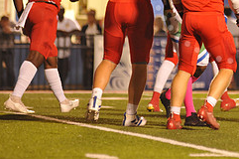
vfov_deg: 2.8
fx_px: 3196
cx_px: 242
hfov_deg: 4.3
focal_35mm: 482
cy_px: -32
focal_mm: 200
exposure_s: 1/125
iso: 1600
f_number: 3.3
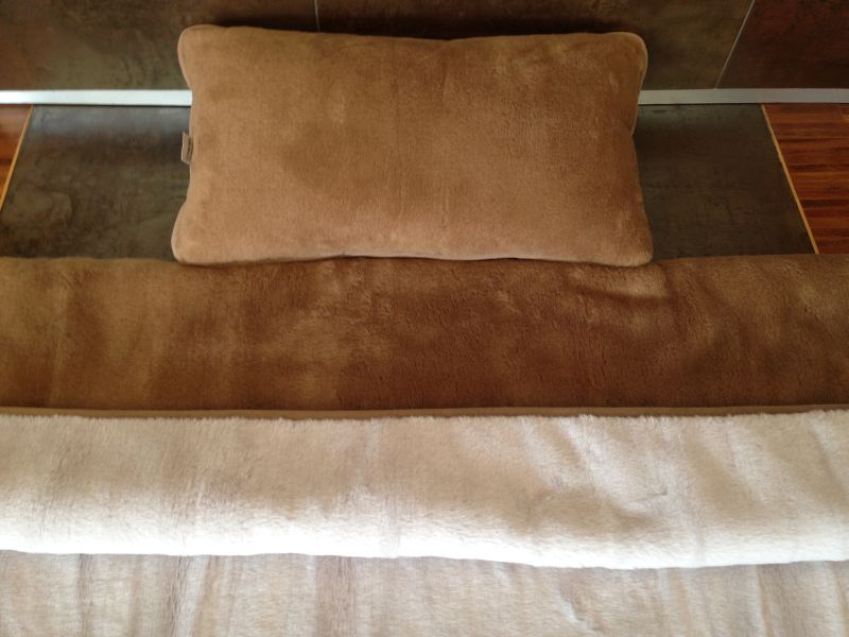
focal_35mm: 33
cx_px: 424
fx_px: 809
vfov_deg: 42.9
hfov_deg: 55.4
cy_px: 318
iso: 50
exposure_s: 1/20
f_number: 2.4
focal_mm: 4.12
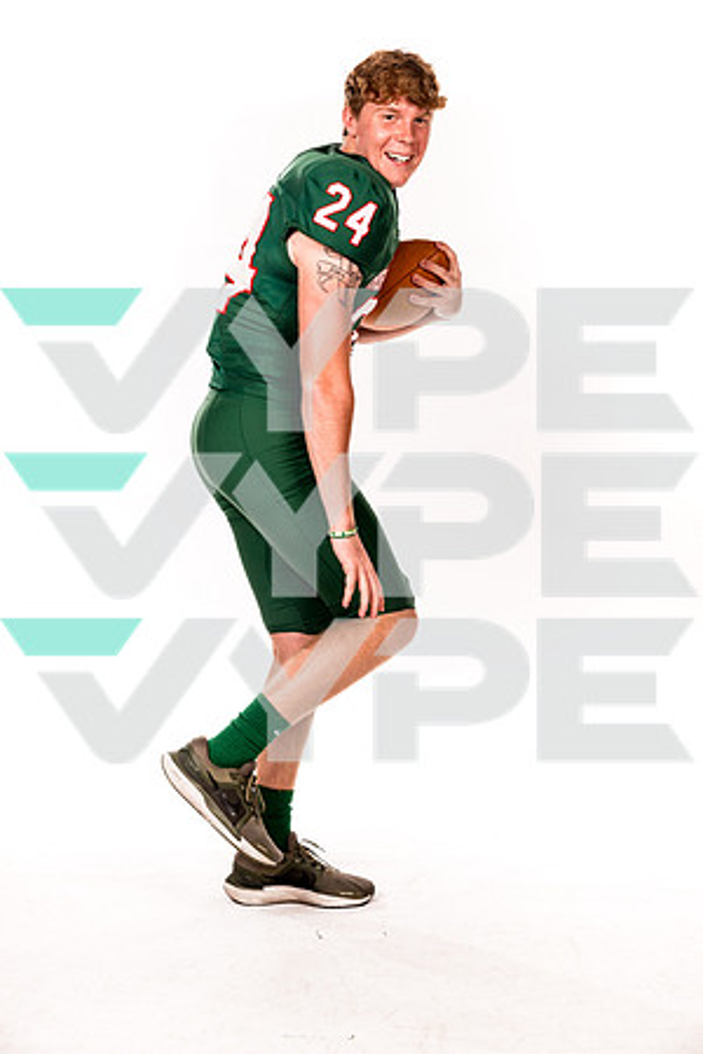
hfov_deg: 24.2
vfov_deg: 35.6
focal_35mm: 56
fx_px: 1640
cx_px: 352
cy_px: 527
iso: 800
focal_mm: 56
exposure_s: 1/400
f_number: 8
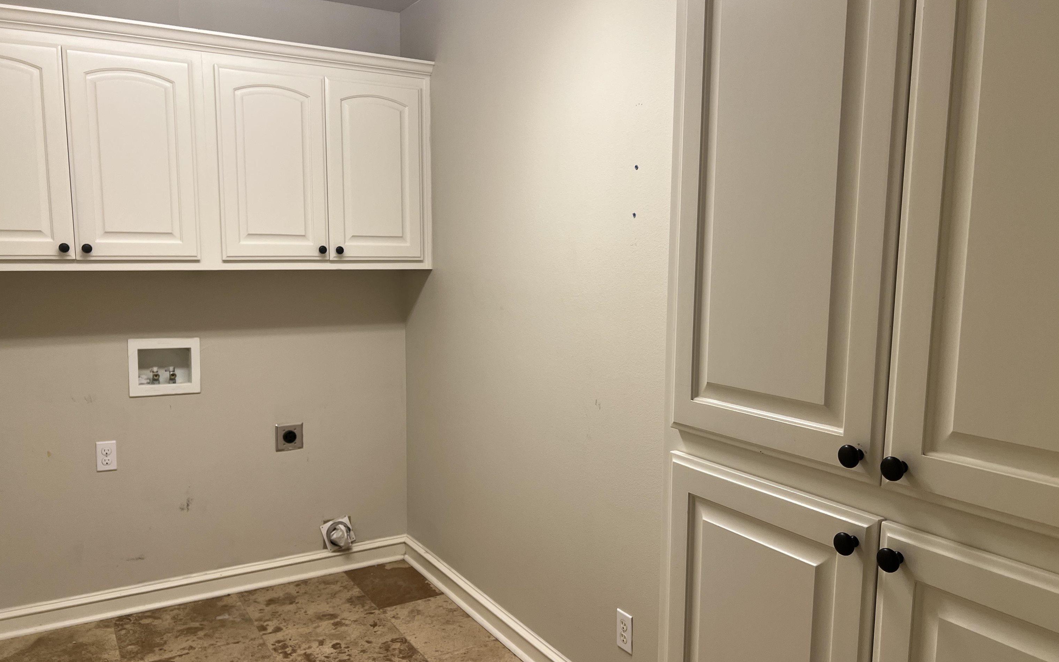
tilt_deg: -7.9
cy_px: 355
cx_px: 531
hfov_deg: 66.5
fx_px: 808
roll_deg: -0.4
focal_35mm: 28
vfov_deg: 44.5
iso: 64
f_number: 1.5
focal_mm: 5.7
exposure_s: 1/120
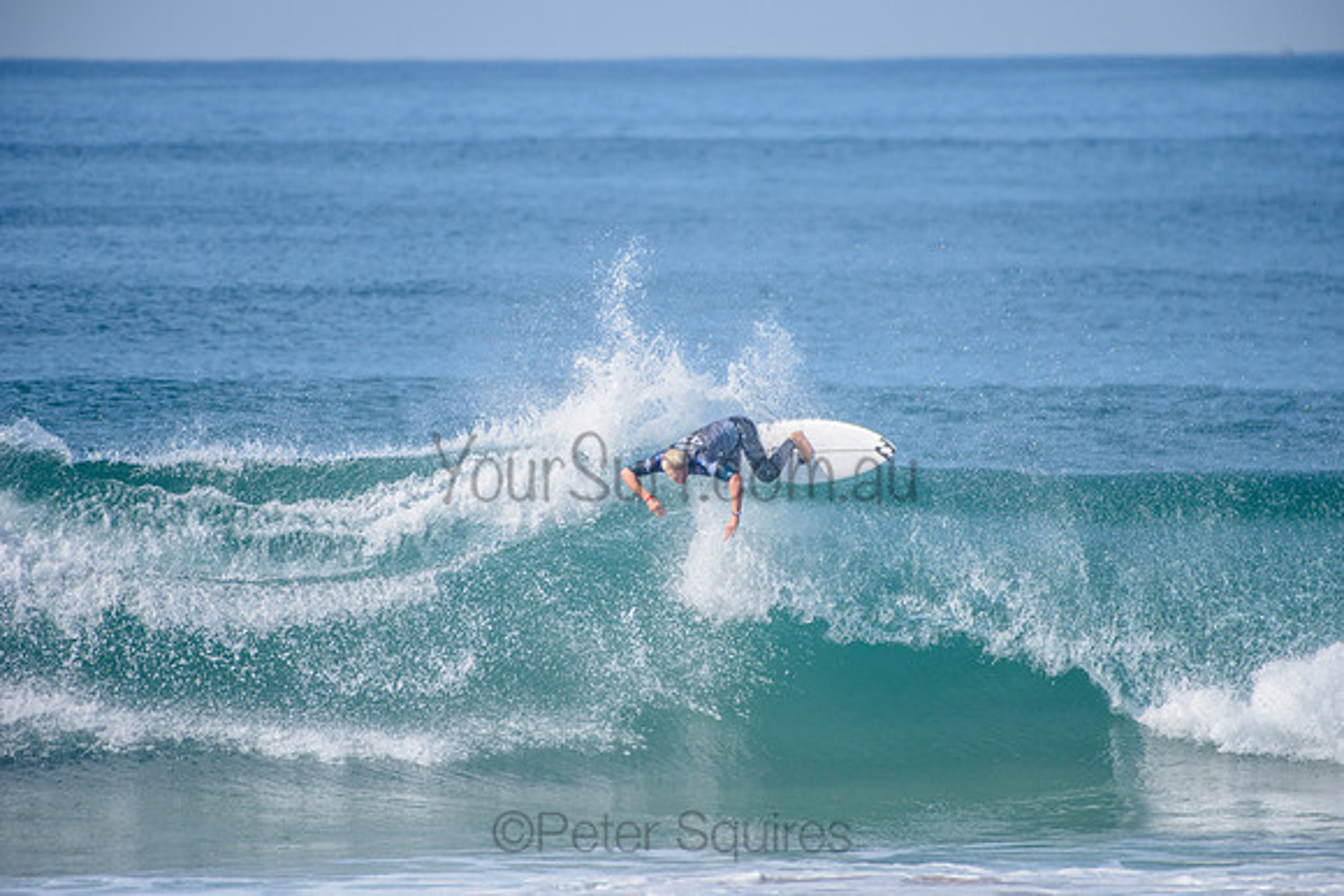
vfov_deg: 2.8
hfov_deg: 4.1
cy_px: 448
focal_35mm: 500
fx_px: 18670
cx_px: 672
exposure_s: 1/2500
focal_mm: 500
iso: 320
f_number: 5.6
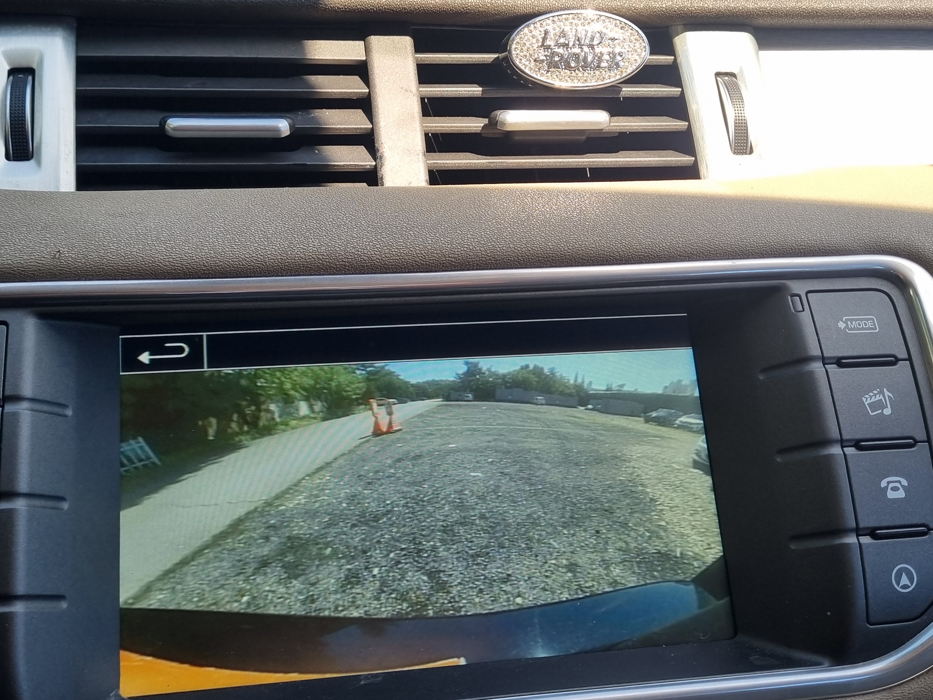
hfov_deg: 46.7
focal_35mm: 40
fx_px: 1078
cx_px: 421
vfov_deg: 36.0
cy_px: 337
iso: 50
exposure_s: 1/220
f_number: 1.8
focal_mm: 5.4
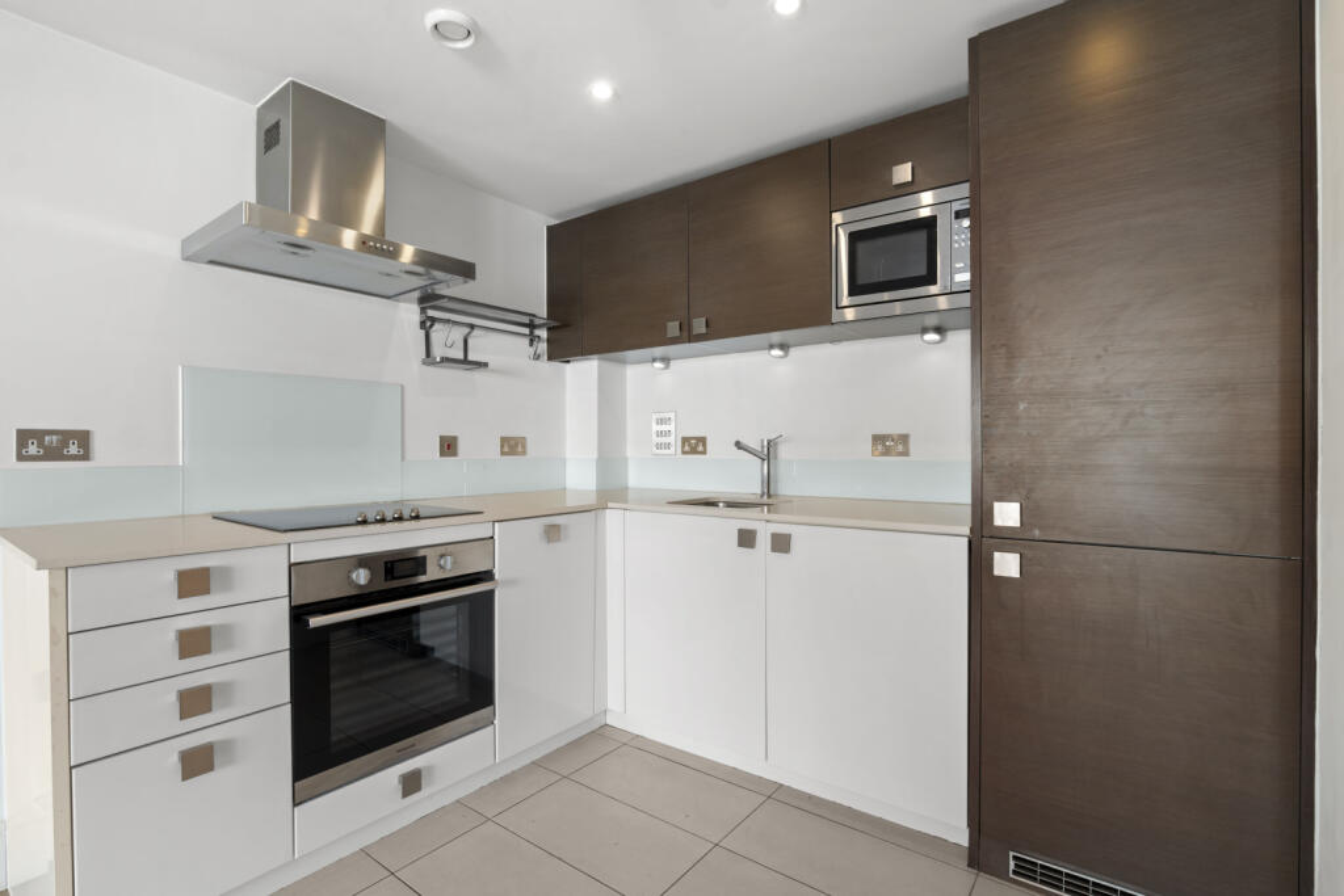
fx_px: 597
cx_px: 672
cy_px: 448
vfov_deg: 73.8
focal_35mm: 16
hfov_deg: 96.7
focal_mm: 16
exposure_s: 1/10
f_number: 11
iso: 400
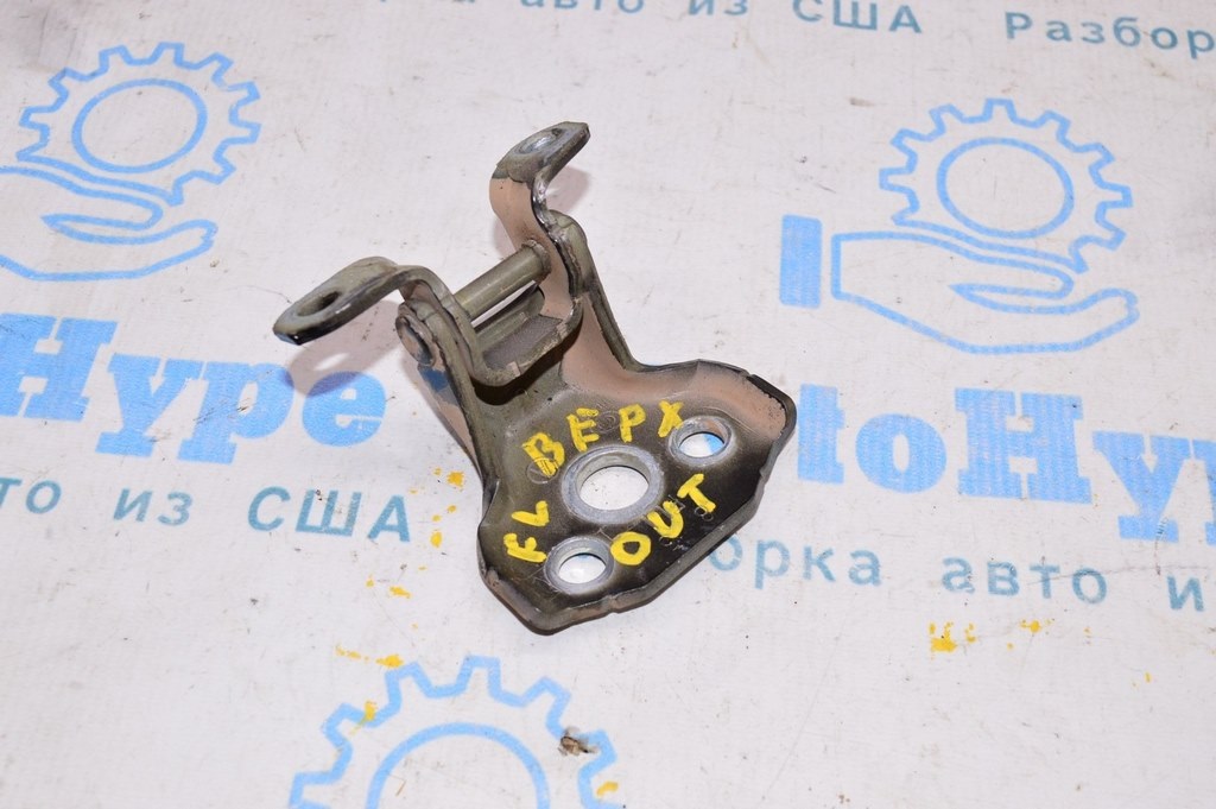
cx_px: 608
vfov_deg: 29.8
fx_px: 1519
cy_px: 404
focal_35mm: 45
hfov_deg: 43.6
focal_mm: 30
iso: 1600
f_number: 8
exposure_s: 1/160
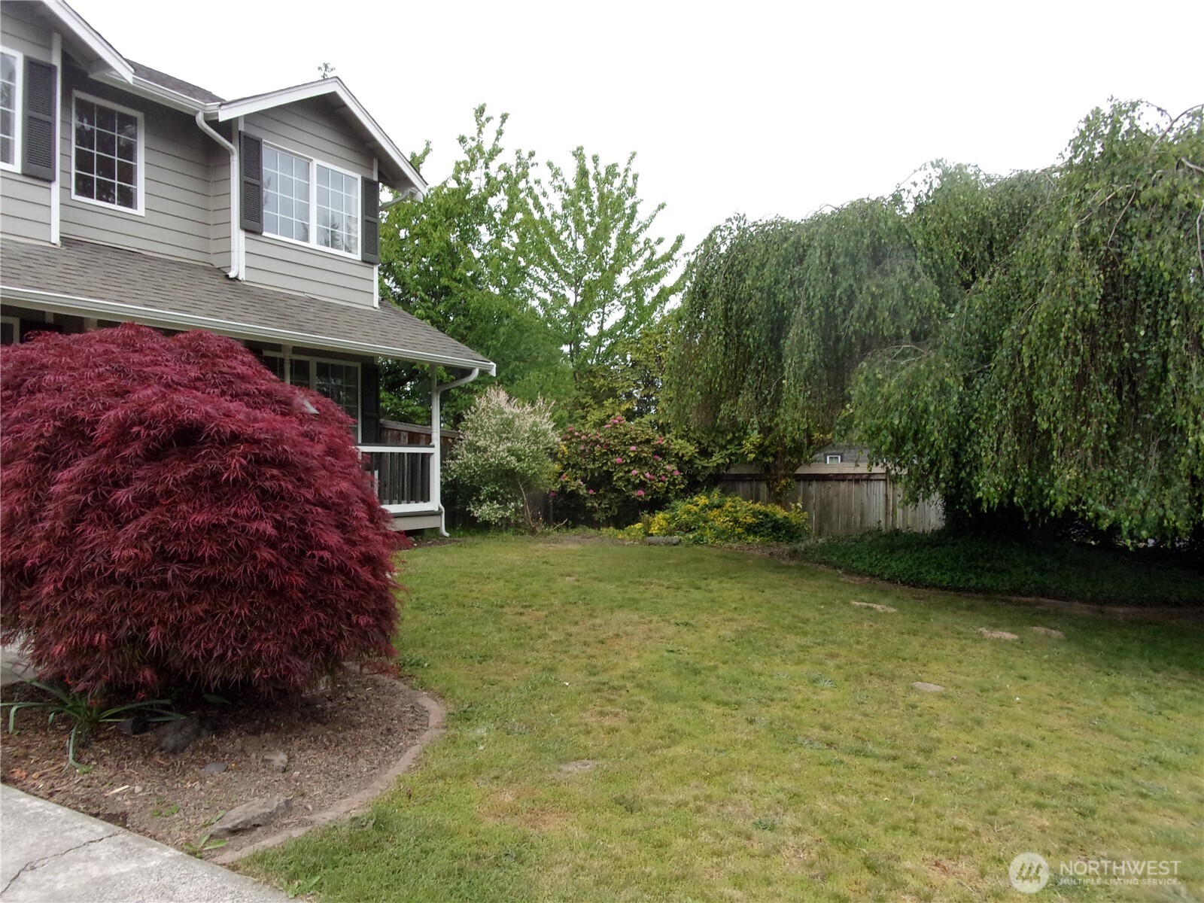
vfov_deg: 49.7
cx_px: 602
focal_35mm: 28
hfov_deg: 63.4
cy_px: 452
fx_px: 974
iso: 200
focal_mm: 5.1
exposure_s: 1/100
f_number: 10.8
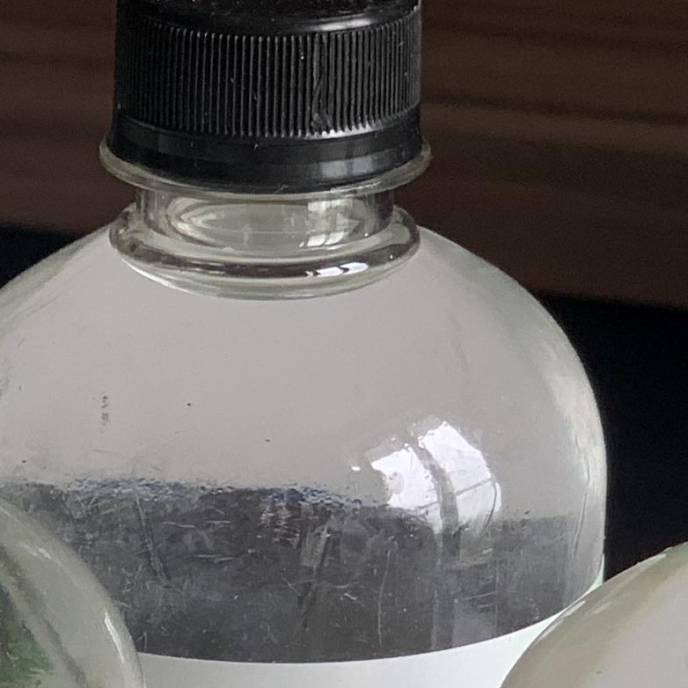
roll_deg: +0.7
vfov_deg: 7.2
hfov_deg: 7.3
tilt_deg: -26.7
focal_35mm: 237
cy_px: 1175
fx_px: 5329
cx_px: -163
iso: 25
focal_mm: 6
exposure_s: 1/122
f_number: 2.4
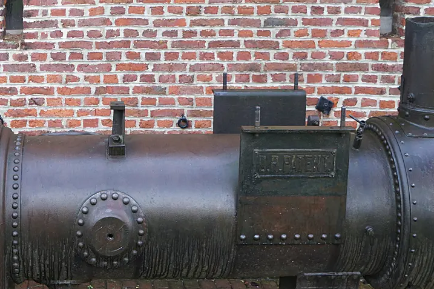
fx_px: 613
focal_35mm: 51
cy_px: 229
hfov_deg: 38.5
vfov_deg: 26.0
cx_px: 139
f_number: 4
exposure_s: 1/160
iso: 400
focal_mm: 19
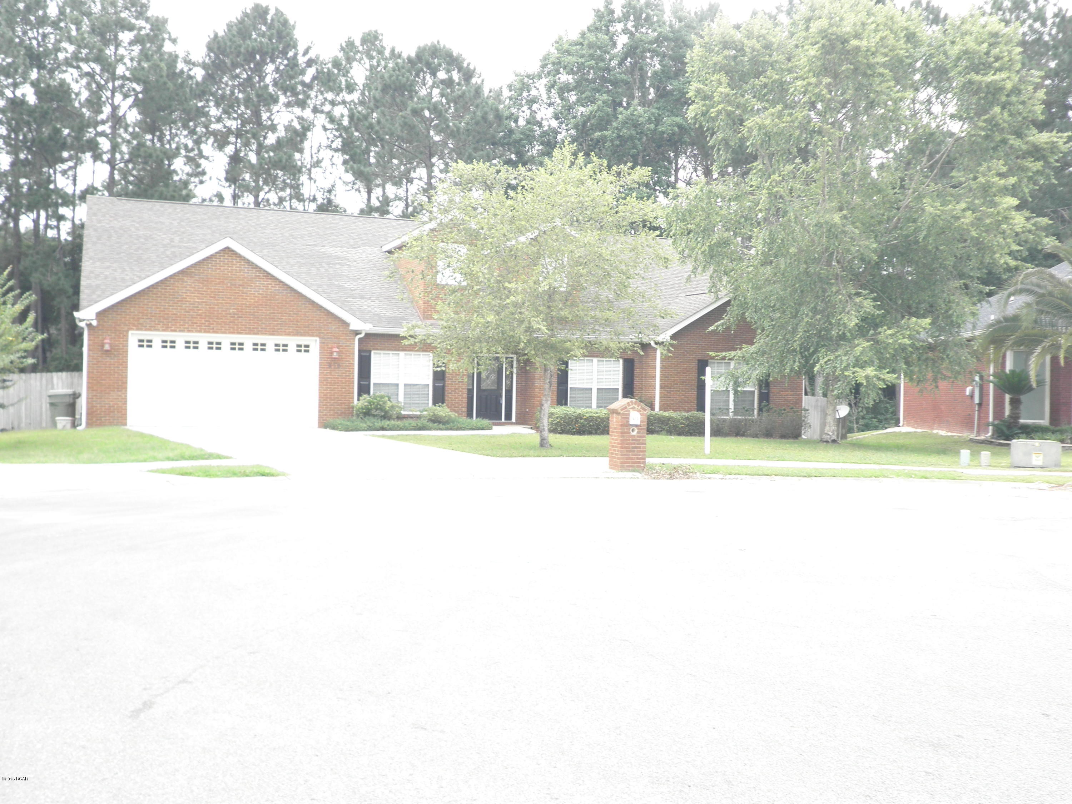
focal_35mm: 39
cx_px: 536
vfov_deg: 36.8
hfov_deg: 47.9
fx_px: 1208
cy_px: 402
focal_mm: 7
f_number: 4
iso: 64
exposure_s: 1/80
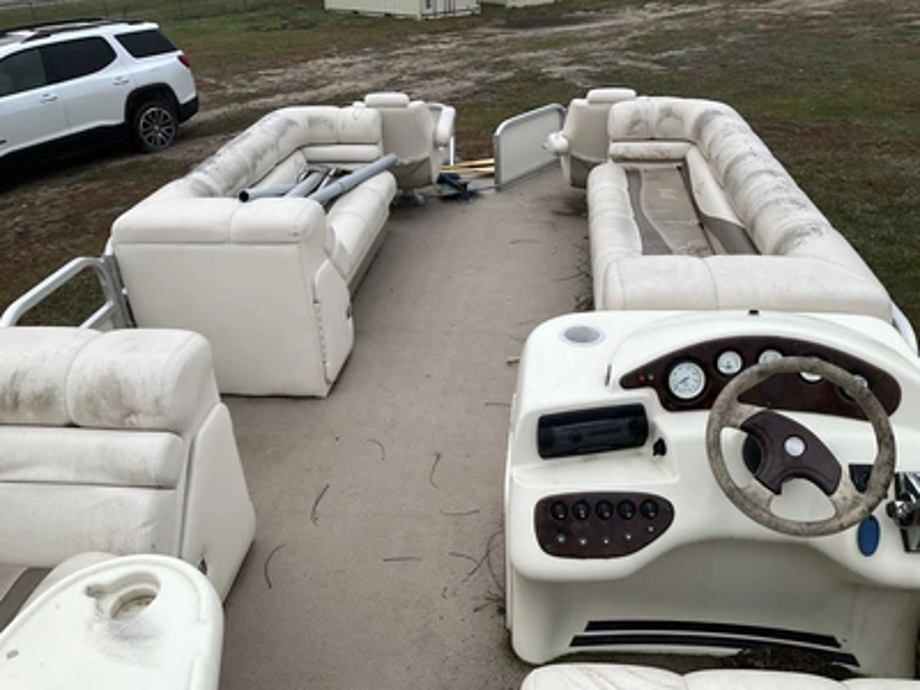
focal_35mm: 29
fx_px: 771
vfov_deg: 48.2
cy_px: 345
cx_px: 460
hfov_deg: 61.7
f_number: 1.8
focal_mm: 3
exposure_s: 1/173
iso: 20
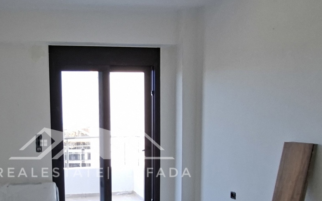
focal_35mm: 34
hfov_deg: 53.7
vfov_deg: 36.5
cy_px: 149
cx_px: 75
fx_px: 298
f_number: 2.2
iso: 40
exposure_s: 1/120
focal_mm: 1.74
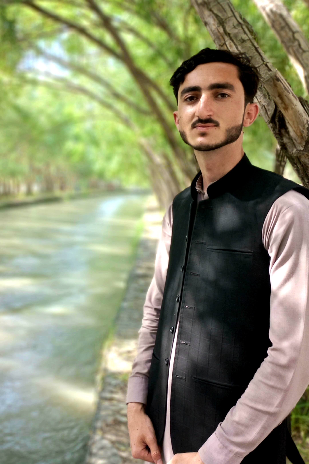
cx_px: 113
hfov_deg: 35.7
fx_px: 476
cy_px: 223
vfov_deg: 51.9
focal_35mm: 37
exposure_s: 1/100
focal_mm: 4.6
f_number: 1.8
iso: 50
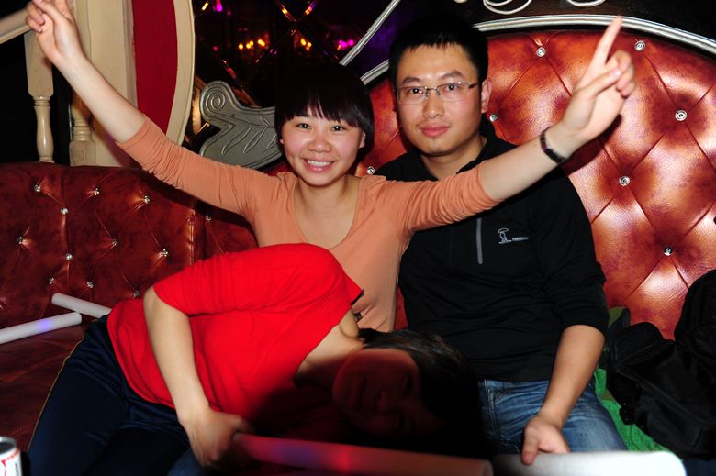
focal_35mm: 32
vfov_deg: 41.1
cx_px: 358
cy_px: 238
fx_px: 636
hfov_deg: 58.7
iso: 200
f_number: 3.5
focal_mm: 32
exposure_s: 1/60
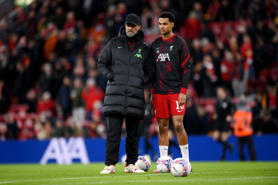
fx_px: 3089
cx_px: 139
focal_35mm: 400
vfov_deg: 3.4
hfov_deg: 5.2
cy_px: 92
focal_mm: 400
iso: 2500
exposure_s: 1/2000
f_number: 2.8
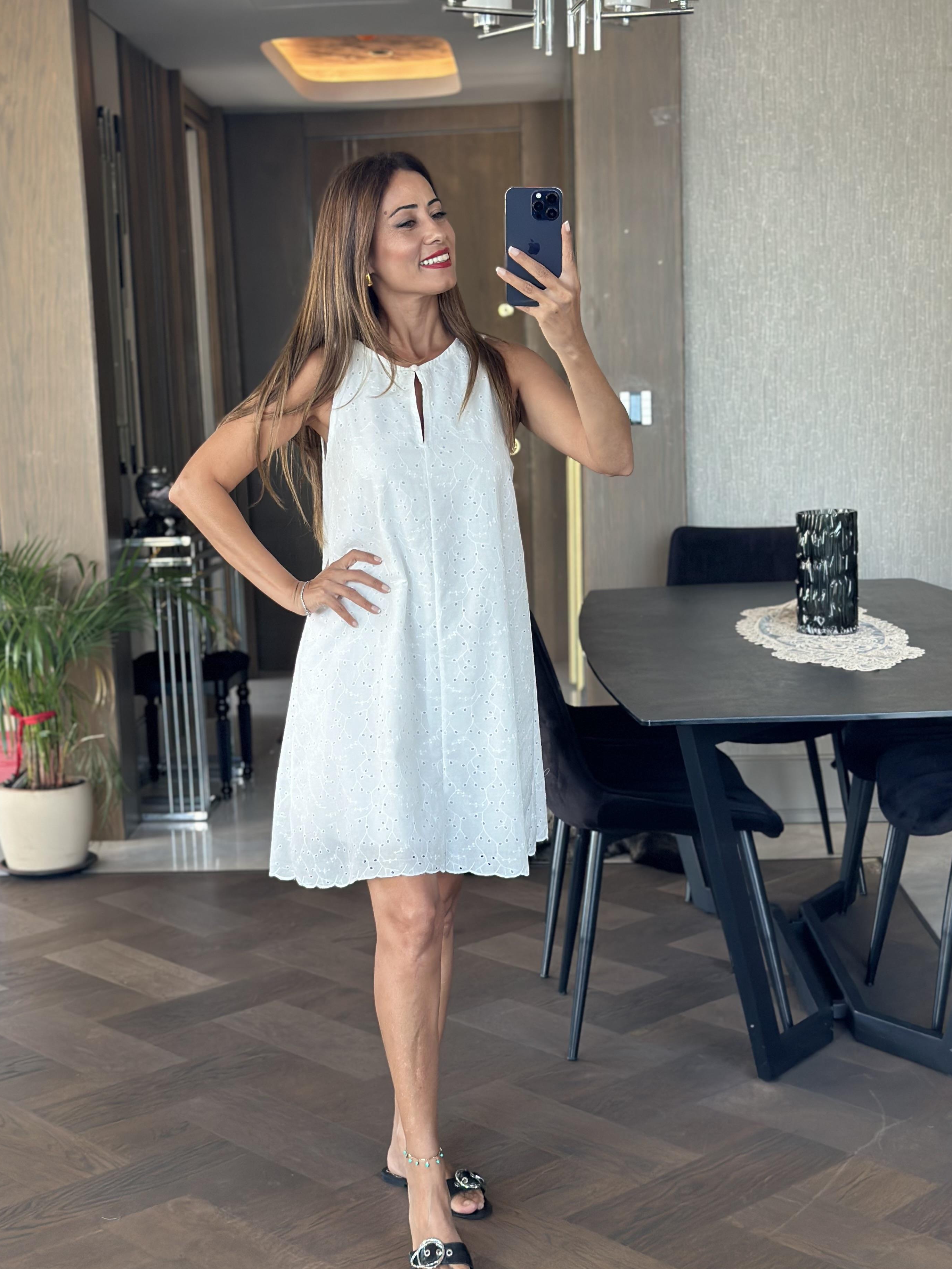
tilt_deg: -17.6
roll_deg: +1.5
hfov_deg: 27.5
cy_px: 689
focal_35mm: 53
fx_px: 1943
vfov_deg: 36.1
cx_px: 433
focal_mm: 6.86
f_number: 1.78
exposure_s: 1/81
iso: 125
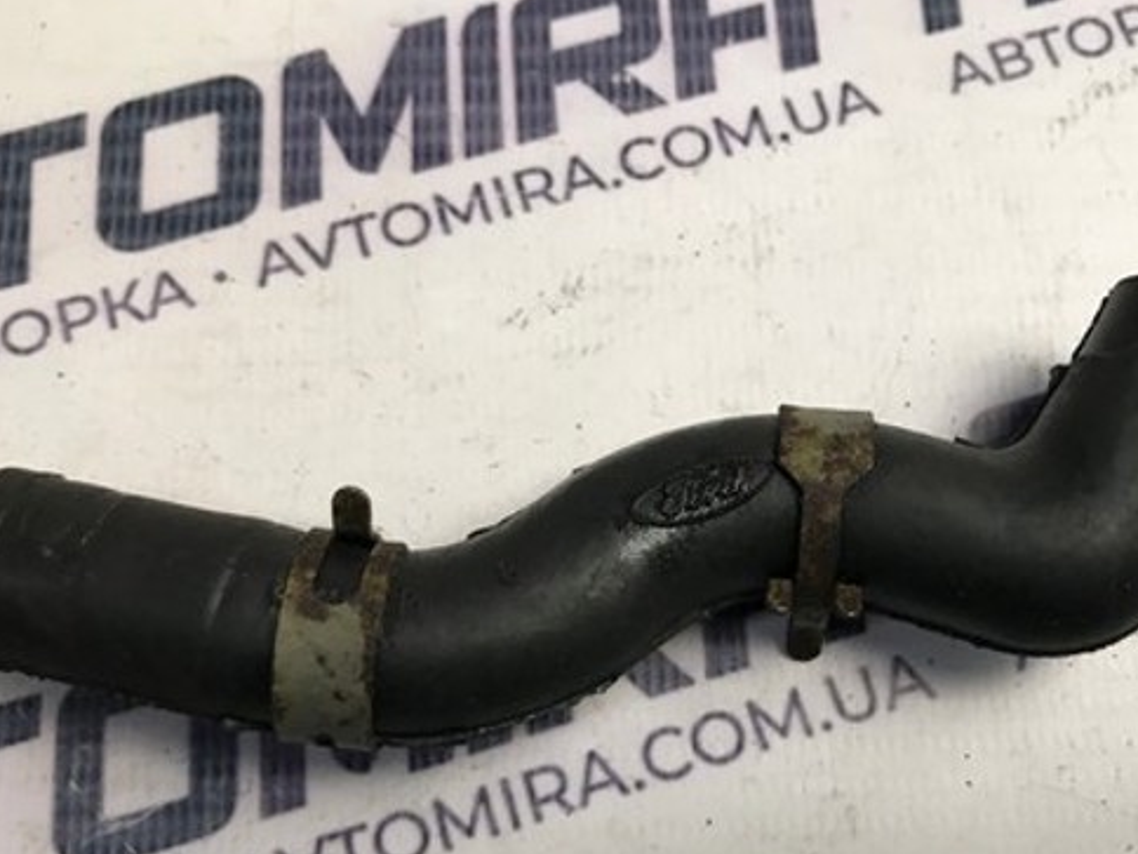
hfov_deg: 50.0
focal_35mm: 37
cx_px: 630
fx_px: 1216
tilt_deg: -75.7
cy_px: 539
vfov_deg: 38.4
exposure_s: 1/33
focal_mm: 3.99
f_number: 1.8
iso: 32
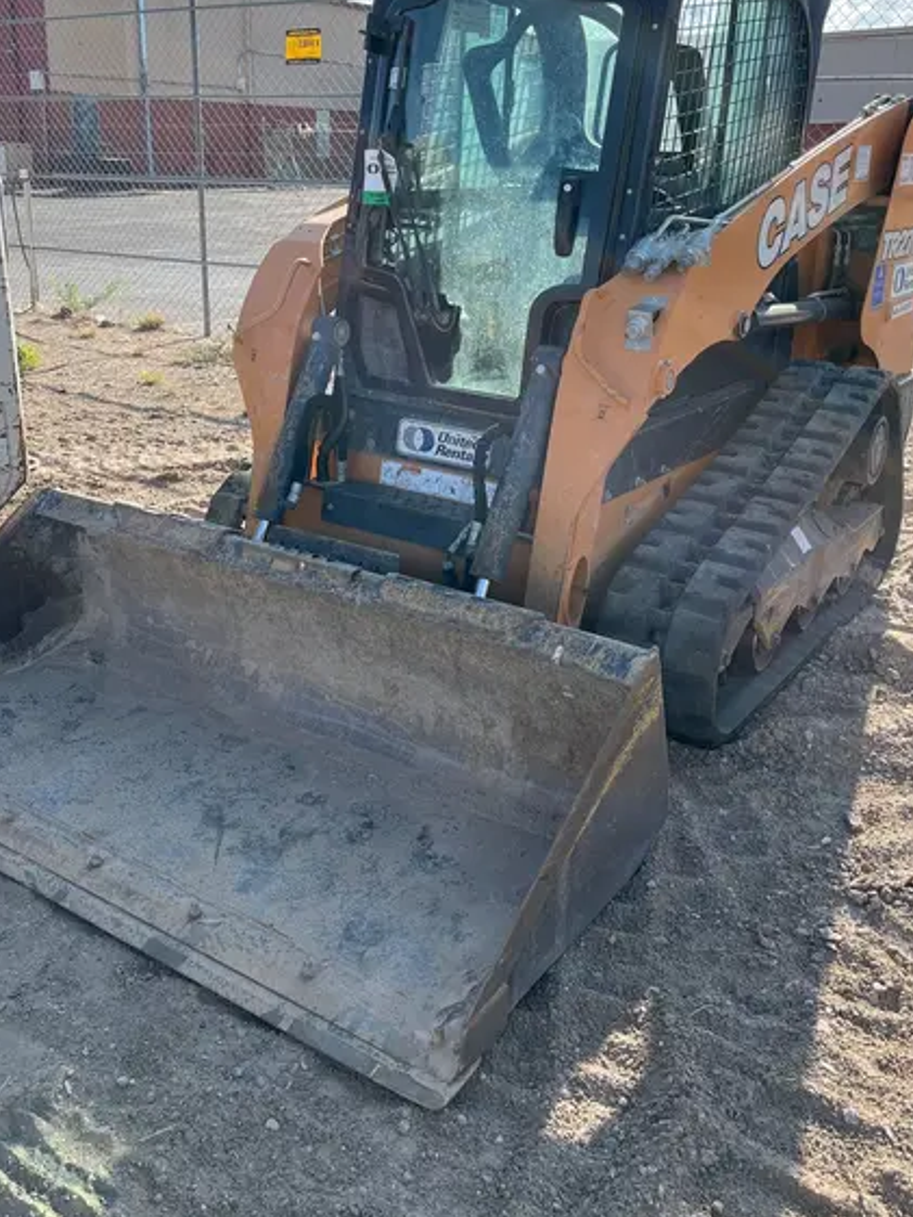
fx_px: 1195
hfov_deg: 41.7
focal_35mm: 34
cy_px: 454
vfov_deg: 53.3
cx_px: 397
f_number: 1.6
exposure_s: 1/1477
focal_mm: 5.1
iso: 50
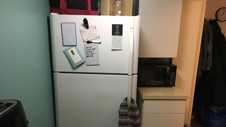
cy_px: 82
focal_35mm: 32
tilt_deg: -16.1
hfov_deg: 61.0
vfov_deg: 36.4
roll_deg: -0.2
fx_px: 192
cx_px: 114
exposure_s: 1/20
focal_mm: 4.15
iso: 200
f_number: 2.2
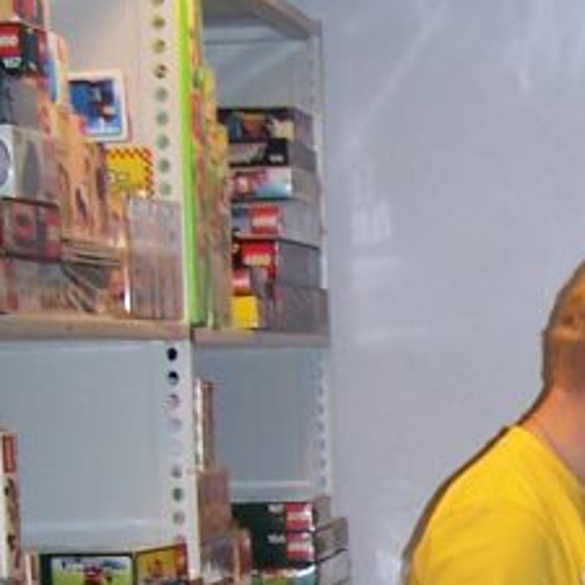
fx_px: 2925
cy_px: 809
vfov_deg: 11.1
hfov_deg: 11.1
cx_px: 827
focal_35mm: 153
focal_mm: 6.3
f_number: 2.8
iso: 80
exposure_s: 1/60
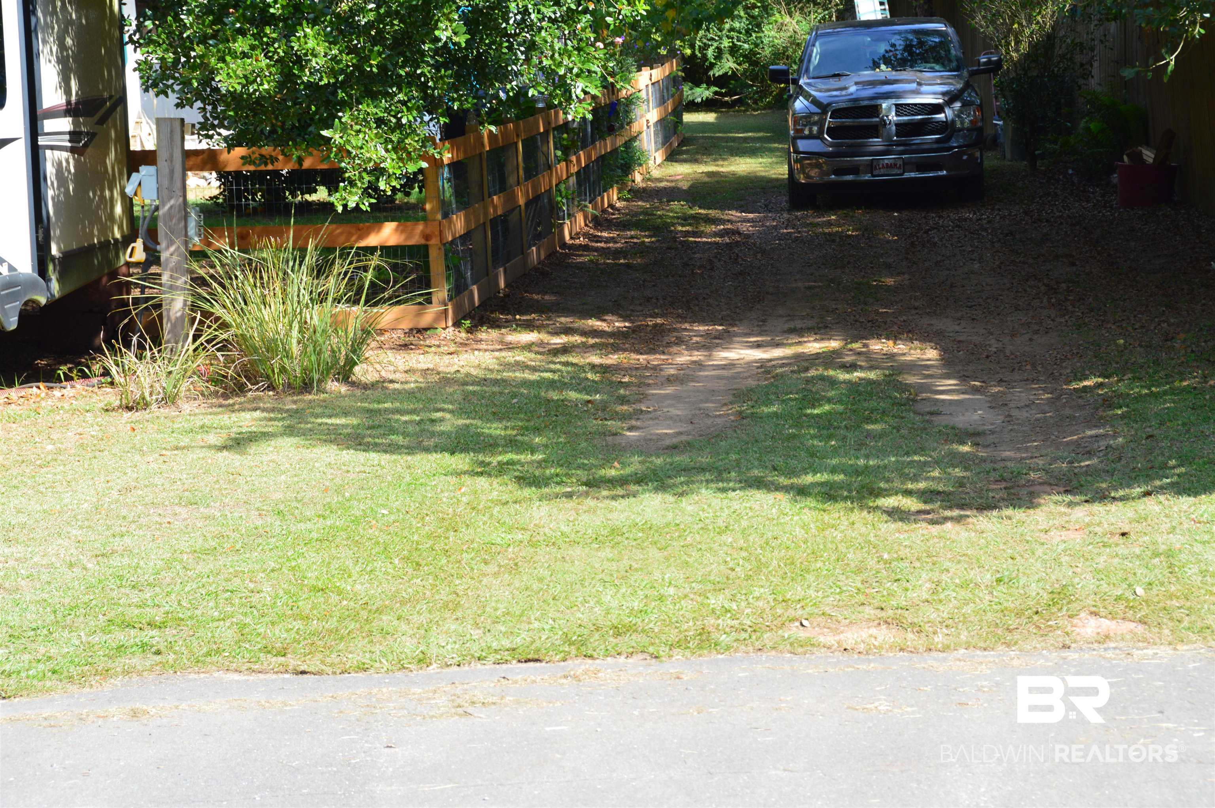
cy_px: 404
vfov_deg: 15.2
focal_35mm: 90
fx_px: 3035
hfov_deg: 22.6
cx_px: 608
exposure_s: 1/200
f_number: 10
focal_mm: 60
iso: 400
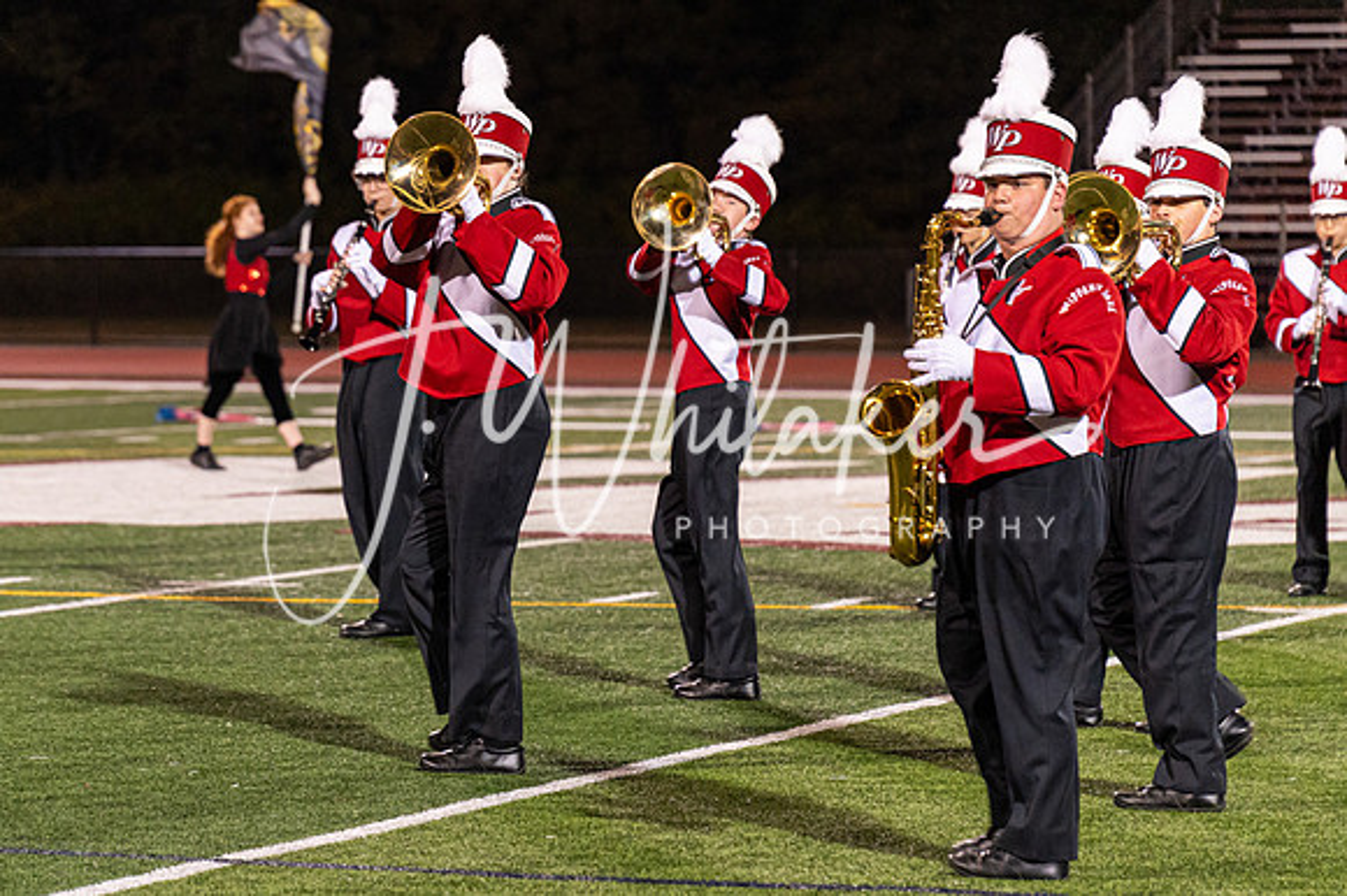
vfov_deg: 8.1
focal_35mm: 169
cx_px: 511
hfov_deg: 12.2
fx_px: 6307
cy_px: 556
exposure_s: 1/200
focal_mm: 135
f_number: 4
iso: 3200
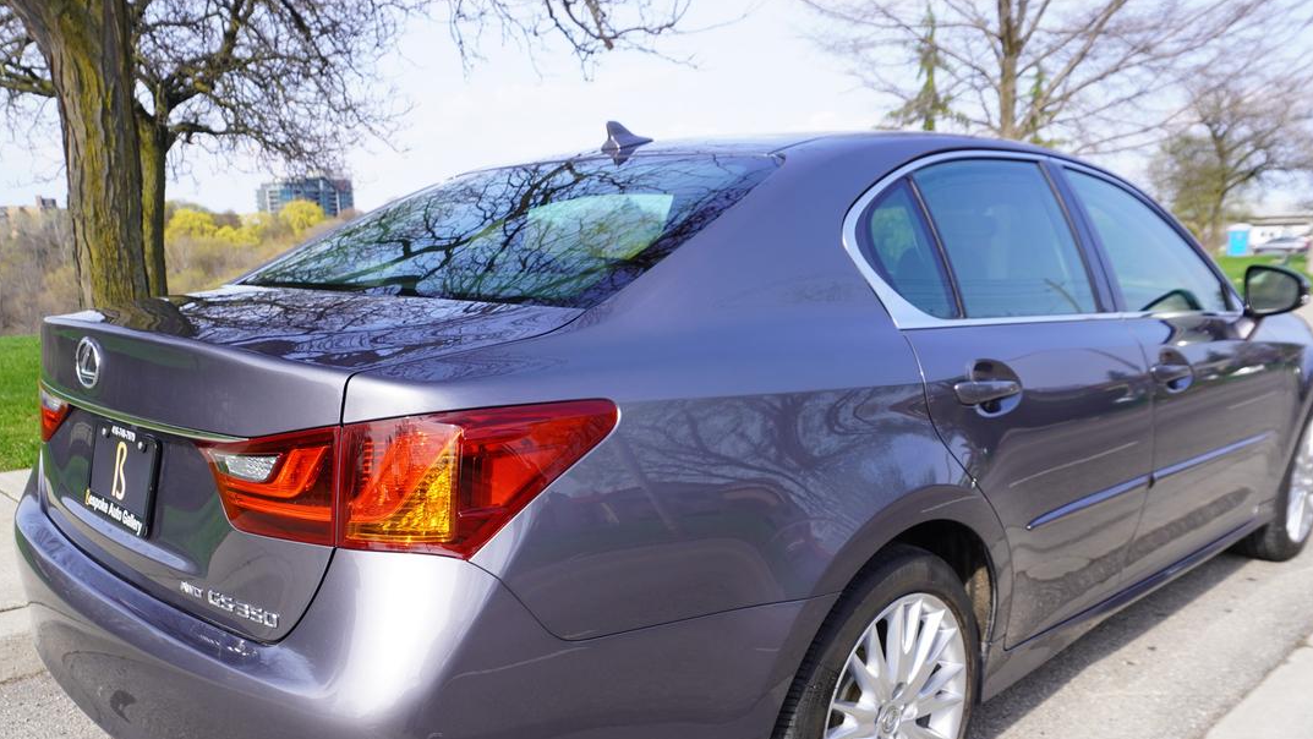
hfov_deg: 64.3
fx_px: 1045
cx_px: 658
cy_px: 516
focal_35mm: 30
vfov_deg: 38.3
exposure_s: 1/100
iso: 100
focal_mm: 16
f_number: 7.1
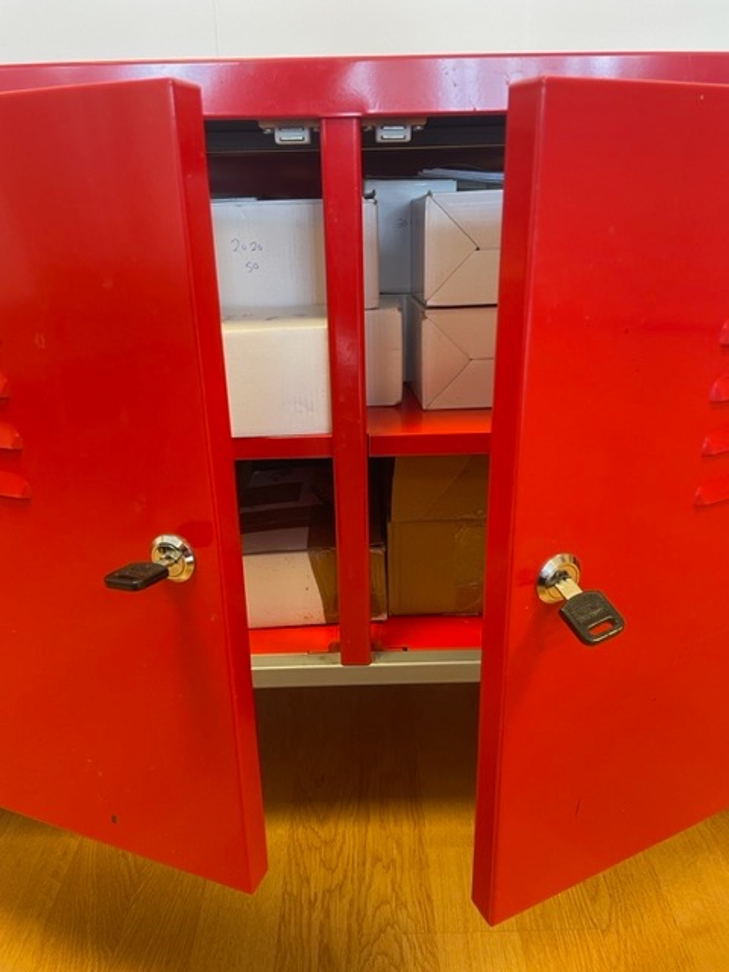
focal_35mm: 26
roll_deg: +1.8
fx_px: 730
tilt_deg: -21.5
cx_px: 364
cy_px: 486
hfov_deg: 53.1
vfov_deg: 67.3
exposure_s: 1/50
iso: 100
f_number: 1.6
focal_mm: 4.2
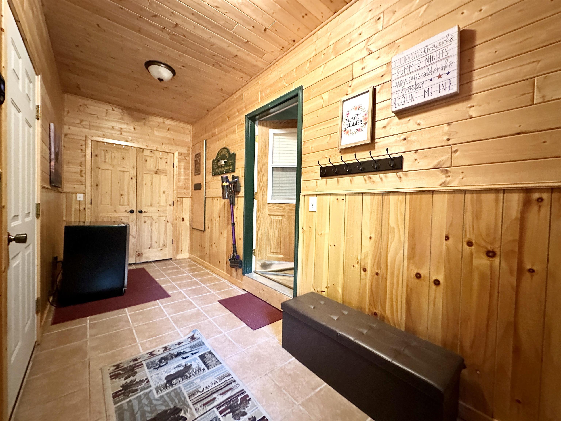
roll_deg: -1.8
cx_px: 280
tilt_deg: -1.8
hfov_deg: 102.1
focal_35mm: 14
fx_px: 227
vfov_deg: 85.7
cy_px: 210
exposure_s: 1/40
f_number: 2.2
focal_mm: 2.22
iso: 800
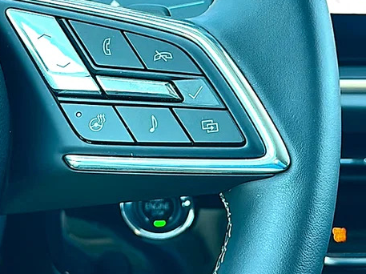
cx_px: 159
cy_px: 79
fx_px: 729
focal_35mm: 69
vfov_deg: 21.2
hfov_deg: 28.2
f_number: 1.78
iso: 64
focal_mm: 6.86
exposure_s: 1/195
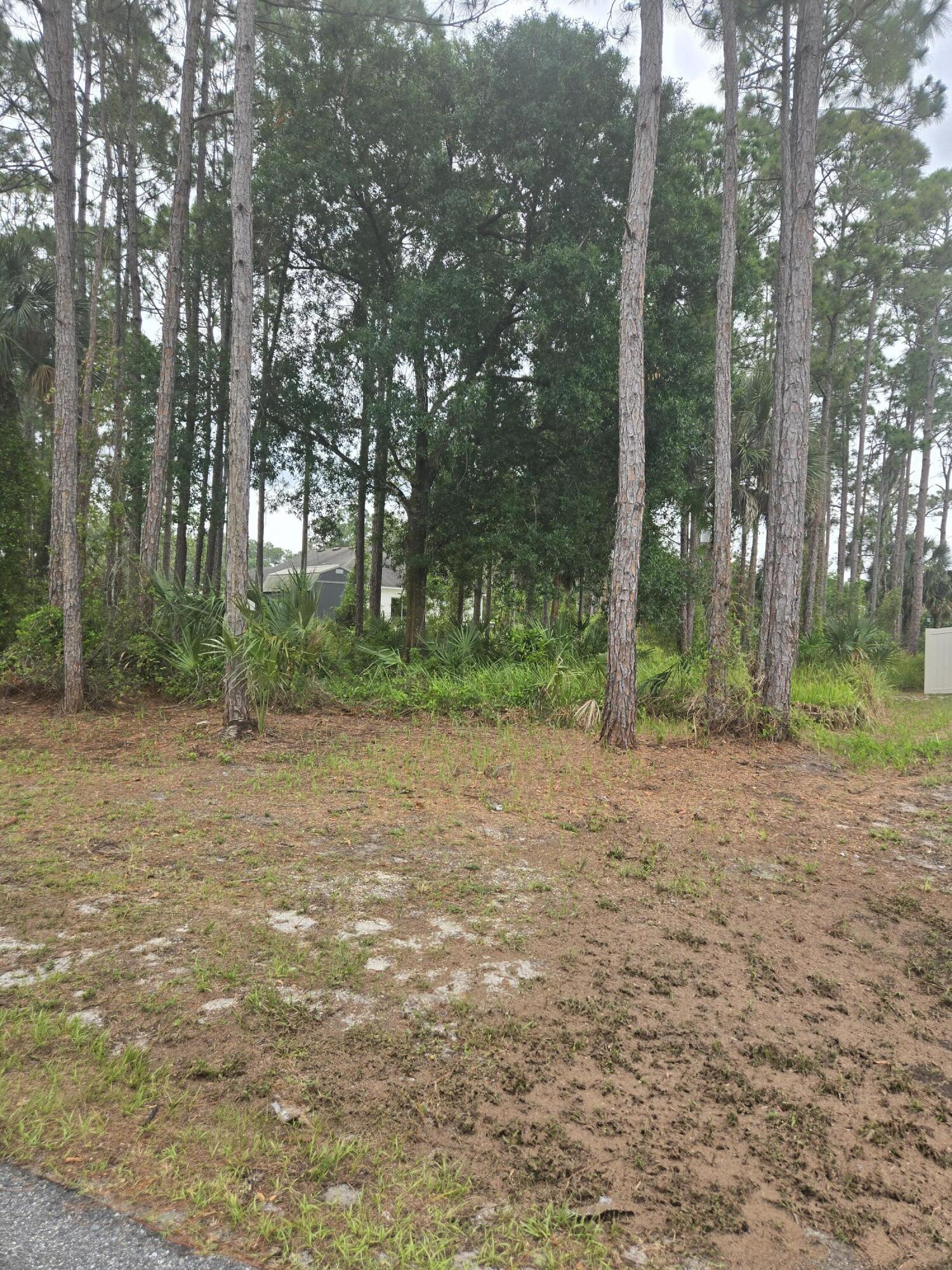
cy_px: 635
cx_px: 476
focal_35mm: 23
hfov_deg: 58.9
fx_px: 843
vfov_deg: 73.9
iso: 80
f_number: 1.8
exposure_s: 1/2066
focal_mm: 5.4
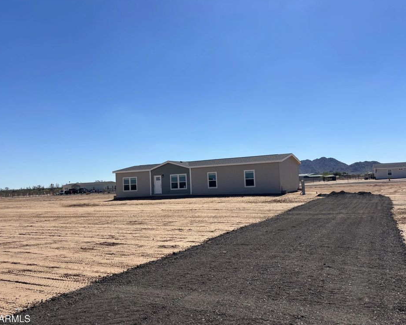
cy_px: 166
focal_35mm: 28
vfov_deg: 51.5
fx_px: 336
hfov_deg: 62.2
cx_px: 198
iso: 50
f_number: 1.6
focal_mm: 5.96
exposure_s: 1/6329
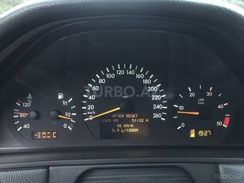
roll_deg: -1.7
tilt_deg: -13.3
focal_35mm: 28
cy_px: 92
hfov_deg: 63.4
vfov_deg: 49.7
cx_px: 122
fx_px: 197
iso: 100
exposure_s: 1/4
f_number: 1.8
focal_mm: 3.99
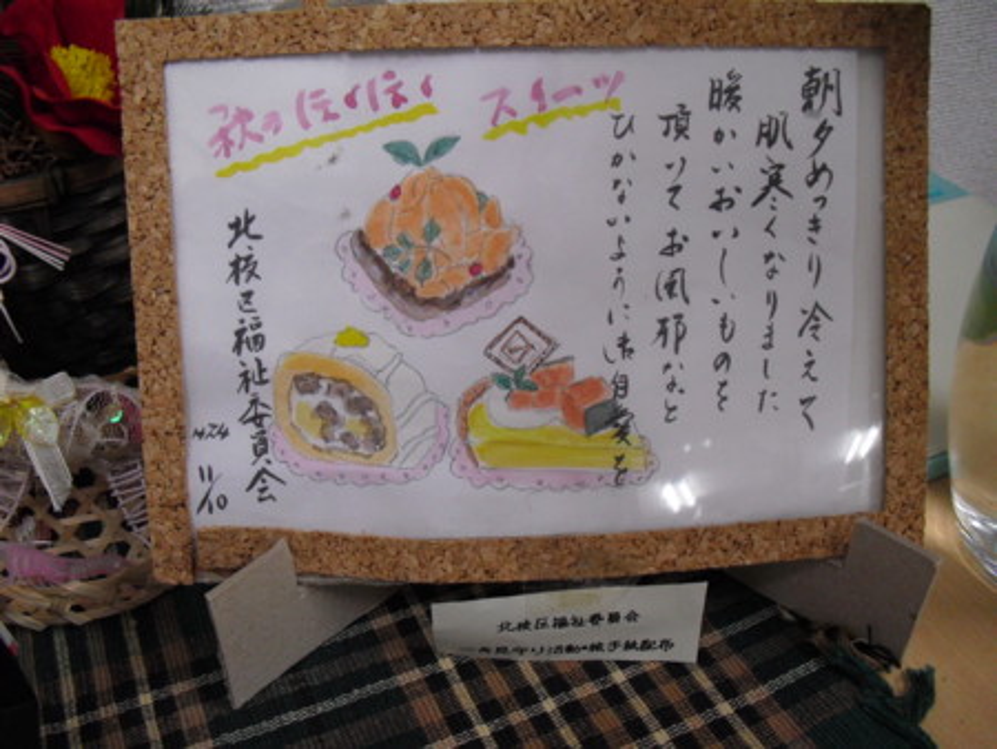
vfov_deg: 39.7
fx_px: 1037
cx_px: 498
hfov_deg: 51.3
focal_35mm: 36
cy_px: 374
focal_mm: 6.3
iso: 400
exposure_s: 1/80
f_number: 3.1
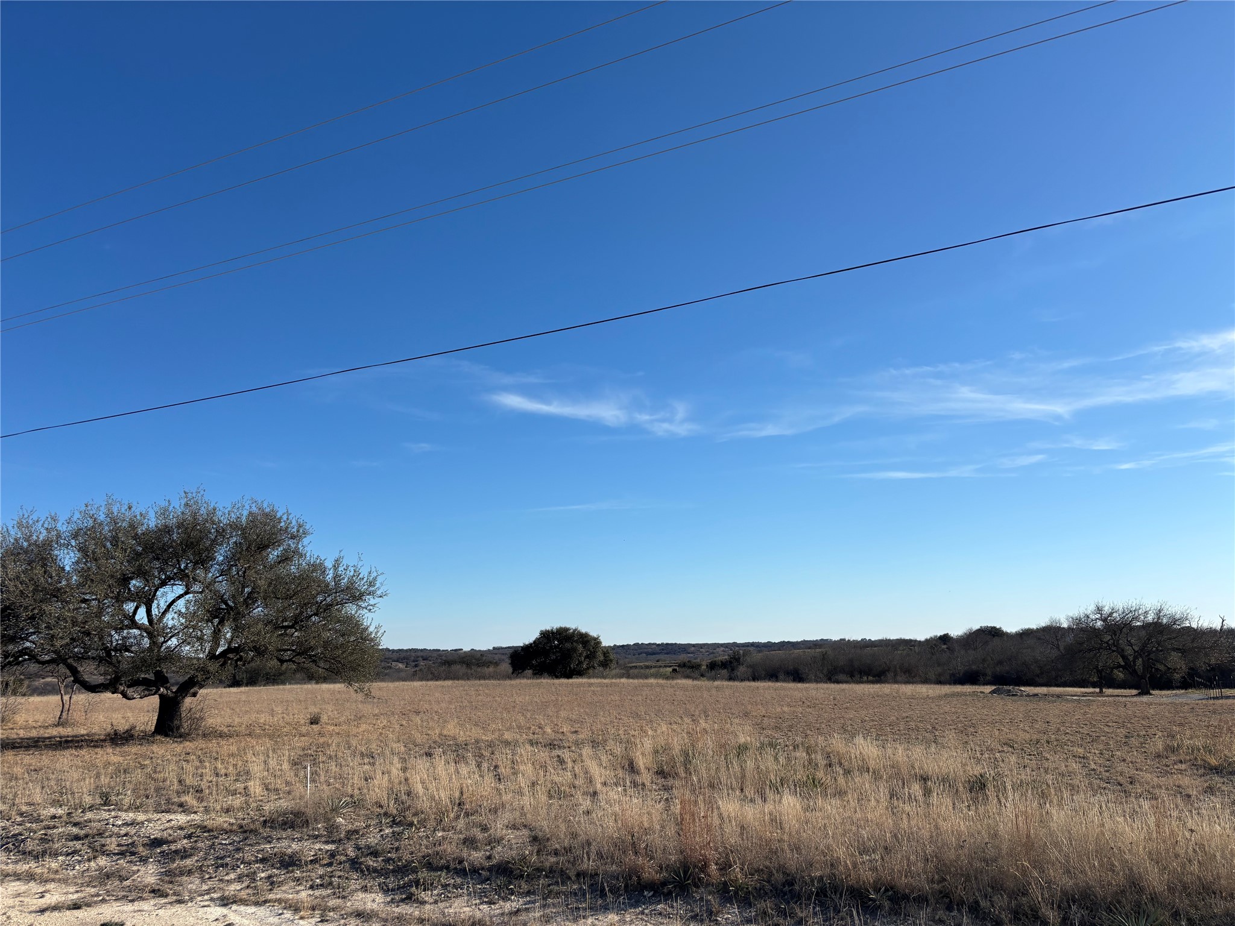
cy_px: 463
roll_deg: +1.6
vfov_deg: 53.1
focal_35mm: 26
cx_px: 618
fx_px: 928
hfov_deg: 67.3
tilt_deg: +9.2
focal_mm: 5.96
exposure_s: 1/4630
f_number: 1.6
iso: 50
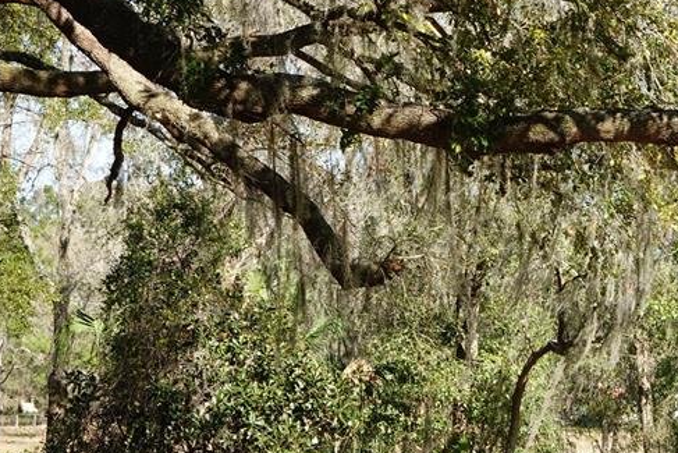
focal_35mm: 166
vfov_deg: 8.3
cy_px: 77
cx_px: 685
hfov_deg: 12.2
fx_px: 3127
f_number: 8
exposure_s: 1/320
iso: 400
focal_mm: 28.91
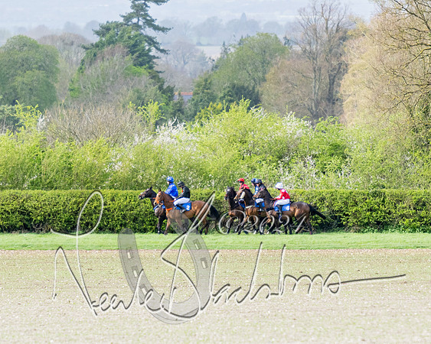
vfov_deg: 3.0
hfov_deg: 3.7
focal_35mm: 517
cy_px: 200
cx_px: 194
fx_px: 6596
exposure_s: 1/2000
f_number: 4
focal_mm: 200
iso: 400
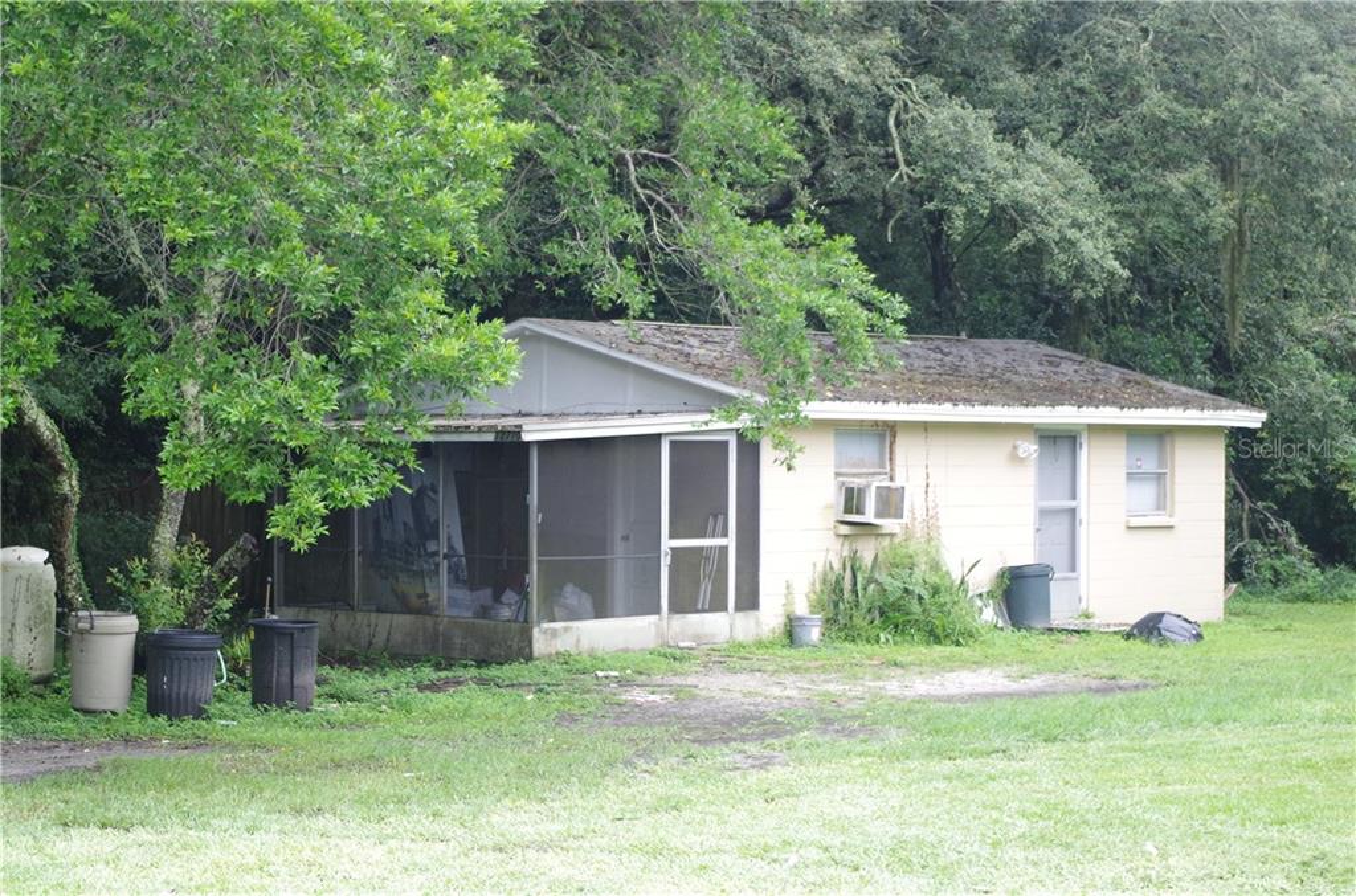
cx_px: 678
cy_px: 448
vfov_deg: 16.6
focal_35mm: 82
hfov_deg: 24.8
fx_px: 3081
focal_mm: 55
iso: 800
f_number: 6.3
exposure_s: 1/250
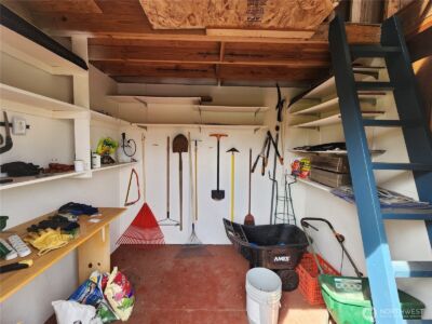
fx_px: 162
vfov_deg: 89.9
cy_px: 162
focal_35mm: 13
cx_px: 216
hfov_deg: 106.2
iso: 50
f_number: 2.2
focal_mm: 2.2
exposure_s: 1/120
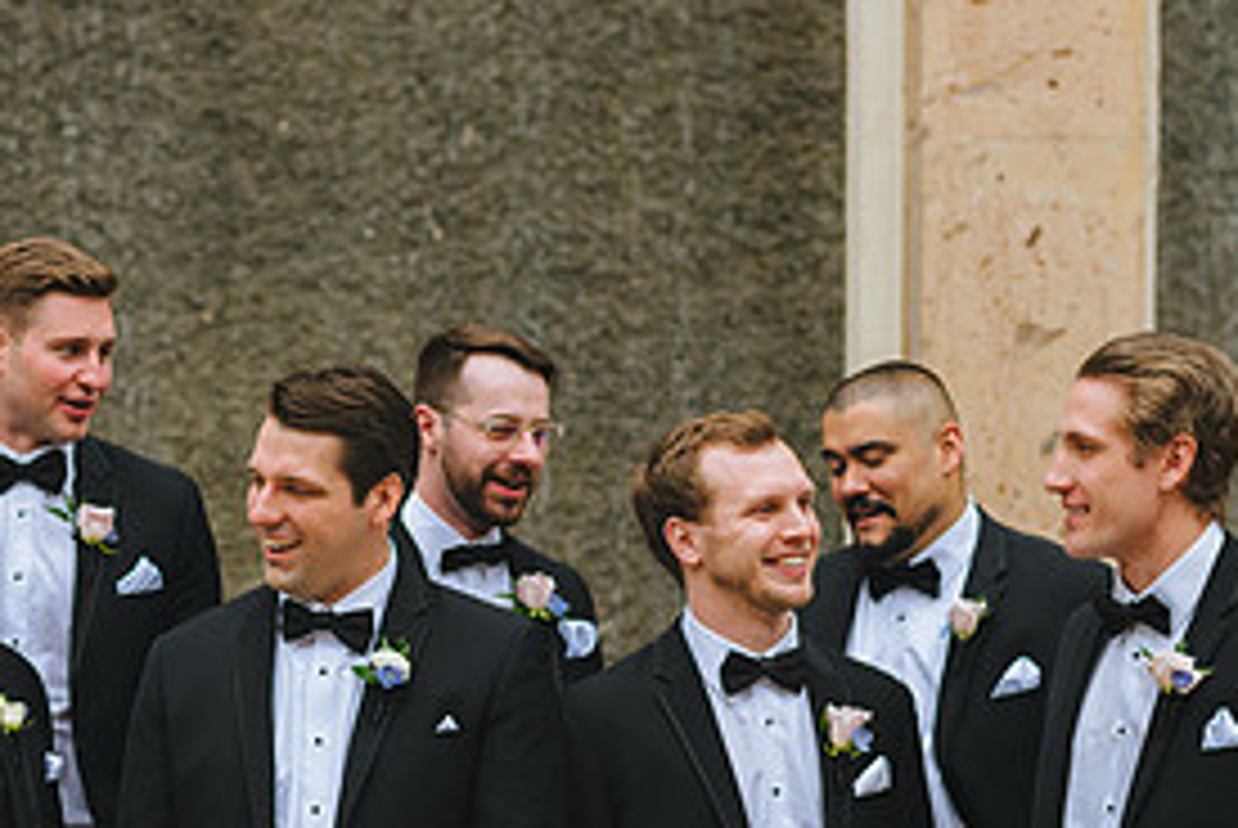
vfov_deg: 12.1
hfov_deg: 18.0
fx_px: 3890
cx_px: 389
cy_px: 667
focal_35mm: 113
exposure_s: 1/2000
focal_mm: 50
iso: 400
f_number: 2.8
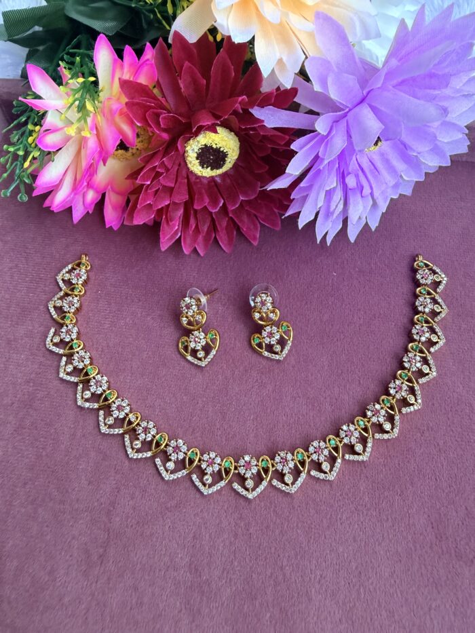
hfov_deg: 56.8
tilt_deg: -62.4
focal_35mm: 24
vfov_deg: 71.6
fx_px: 439
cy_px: 316
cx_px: 238
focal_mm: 2.22
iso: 400
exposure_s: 1/50
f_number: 2.2
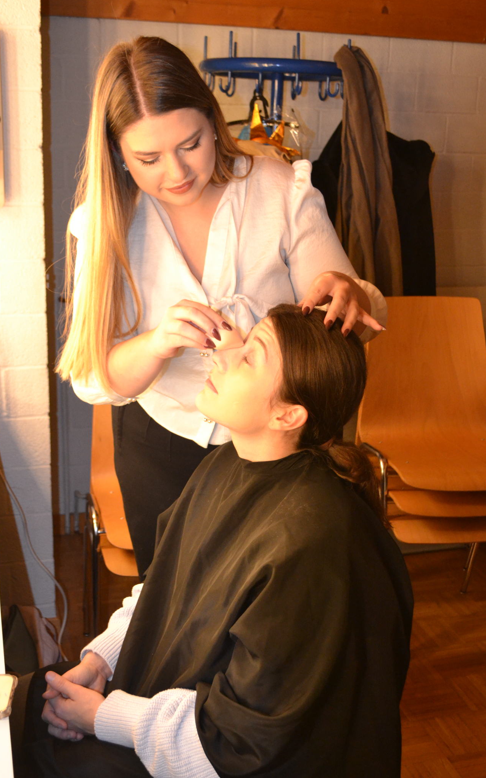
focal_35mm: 43
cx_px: 244
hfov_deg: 29.9
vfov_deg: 46.2
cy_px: 389
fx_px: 911
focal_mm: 28
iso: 1800
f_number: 4.5
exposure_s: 1/60
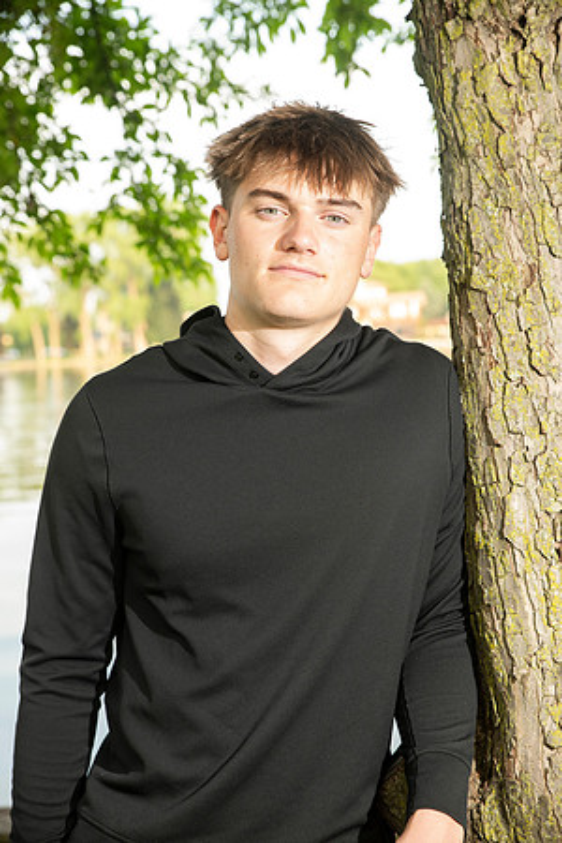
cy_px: 422
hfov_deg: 22.6
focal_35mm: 60
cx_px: 281
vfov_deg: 33.4
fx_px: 1405
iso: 500
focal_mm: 60
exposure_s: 1/160
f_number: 5.6
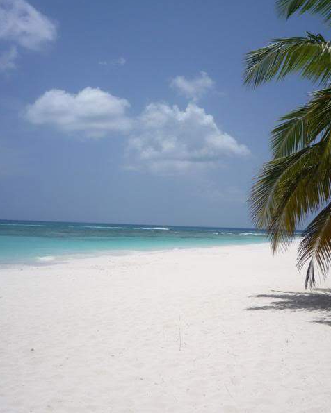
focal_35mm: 42
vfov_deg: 43.8
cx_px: 196
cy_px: 205
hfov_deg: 35.6
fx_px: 514
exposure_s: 1/800
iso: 100
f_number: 6.3
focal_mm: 5.2
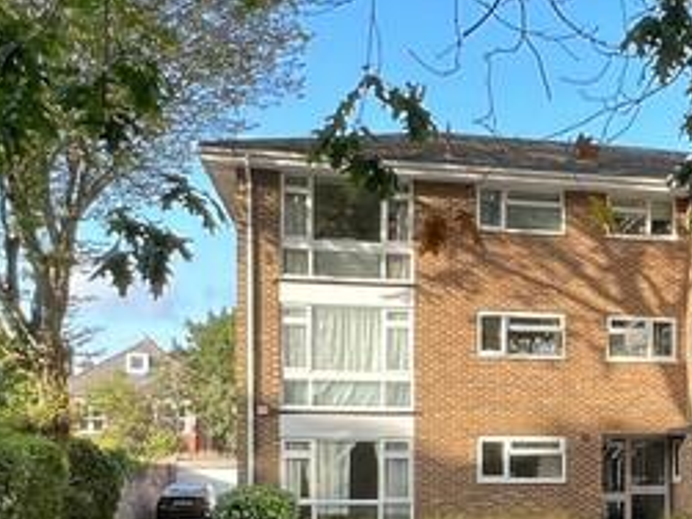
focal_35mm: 53
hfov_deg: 33.3
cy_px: 483
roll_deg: -0.1
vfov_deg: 26.4
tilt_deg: -0.6
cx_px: 686
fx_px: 1059
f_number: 1.8
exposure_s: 1/192
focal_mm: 1.57
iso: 32
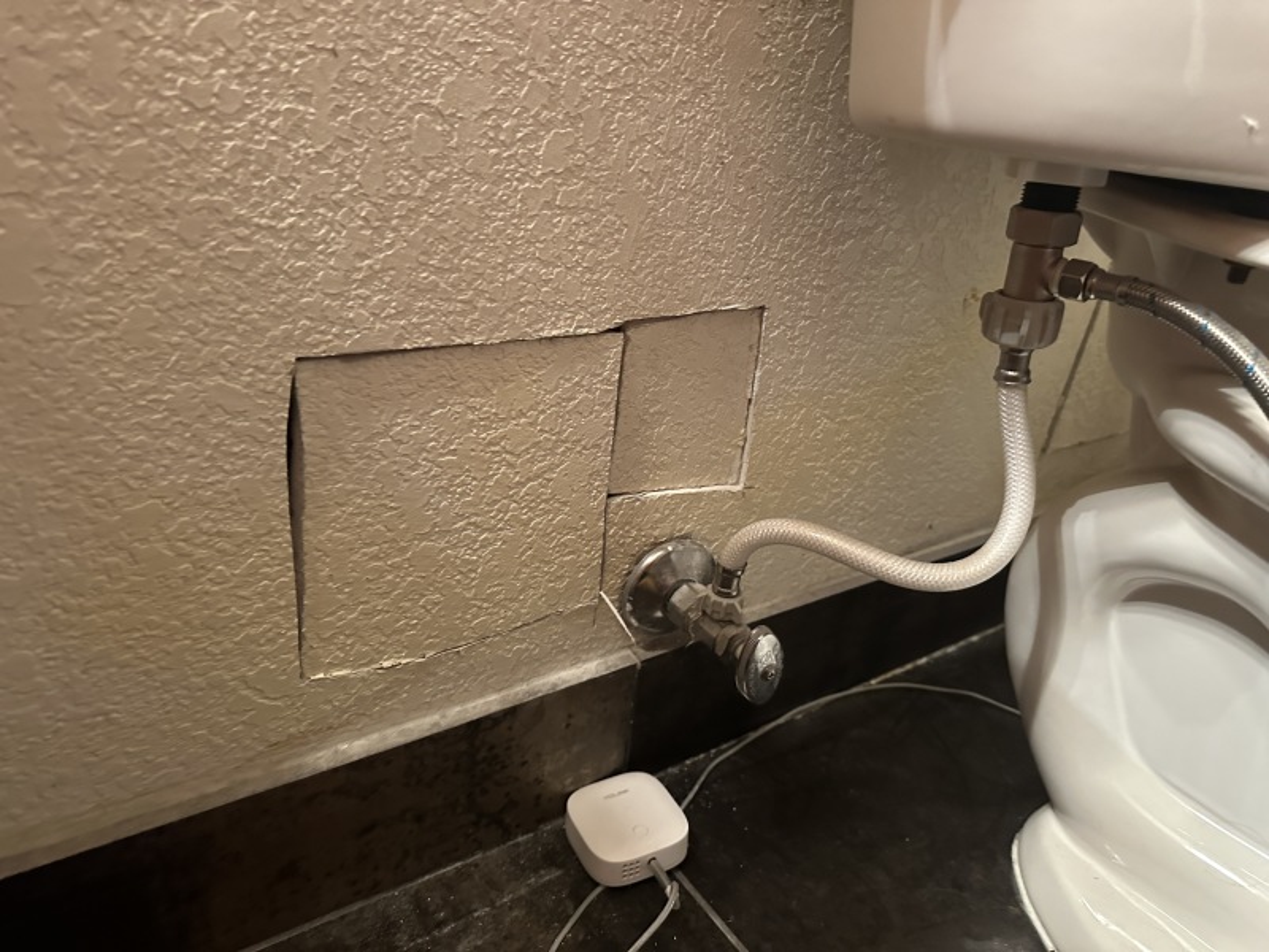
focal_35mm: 24
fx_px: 880
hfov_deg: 71.6
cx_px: 634
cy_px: 476
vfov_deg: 56.8
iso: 1000
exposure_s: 1/40
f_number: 1.78
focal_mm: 6.86
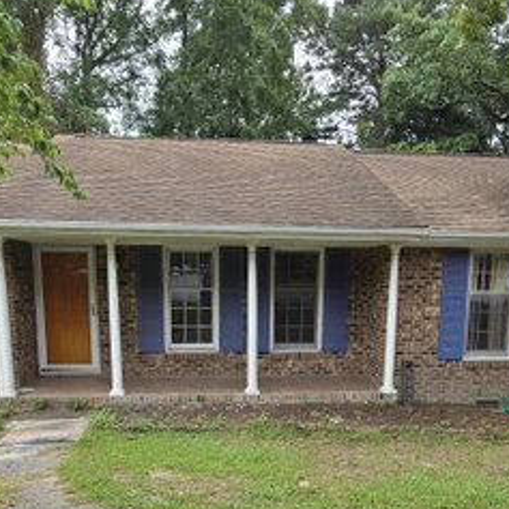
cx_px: 261
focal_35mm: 31
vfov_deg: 50.9
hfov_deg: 52.5
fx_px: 516
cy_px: 363
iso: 50
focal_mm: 2.2
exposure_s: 1/670
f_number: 2.2
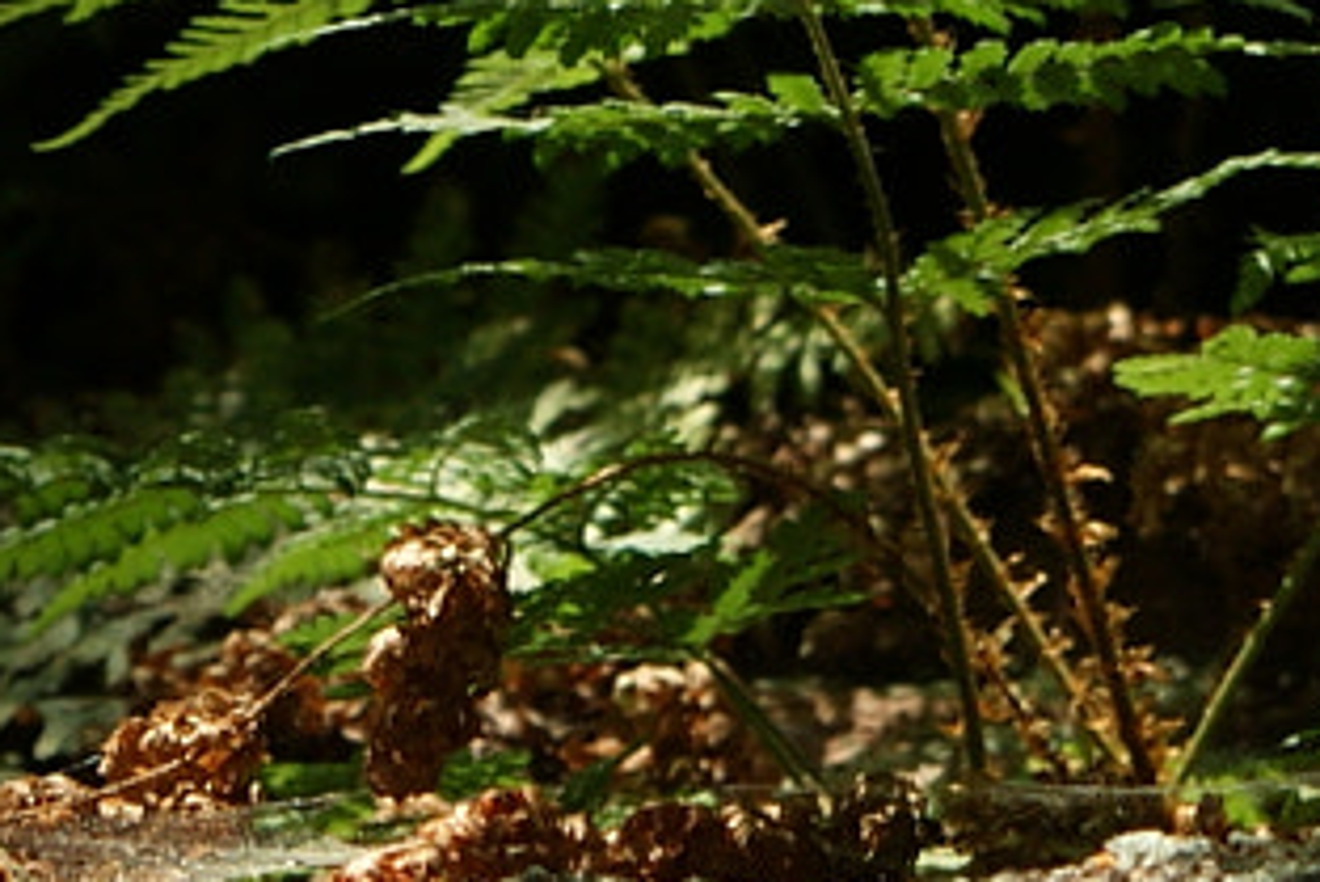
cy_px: -344
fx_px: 17974
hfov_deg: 4.2
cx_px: 772
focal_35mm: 490
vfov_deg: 2.8
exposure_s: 1/400
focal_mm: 50
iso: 100
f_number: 4
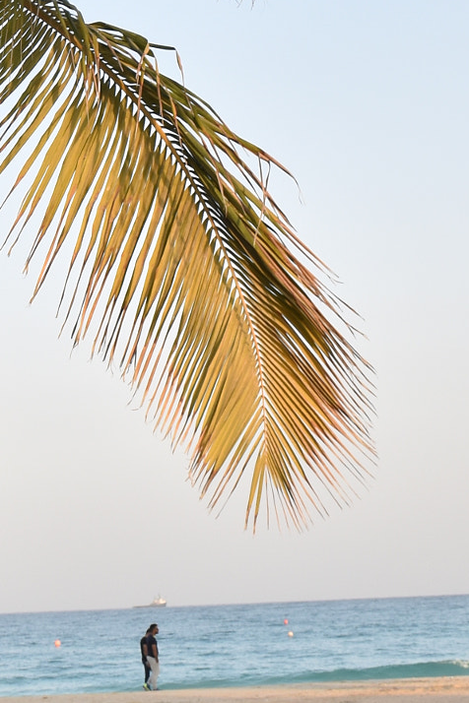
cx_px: -213
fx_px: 2169
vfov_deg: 18.1
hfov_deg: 11.8
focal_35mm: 111
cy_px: 59
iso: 250
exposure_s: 1/125
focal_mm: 22
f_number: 7.1
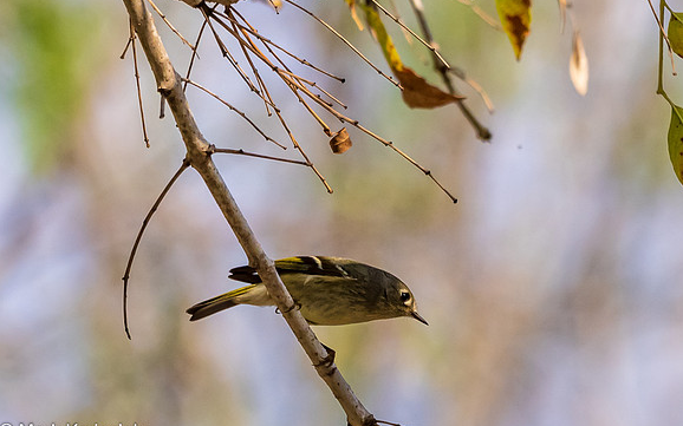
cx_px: 180
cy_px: 227
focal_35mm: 1101
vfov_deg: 1.2
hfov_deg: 1.9
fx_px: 20490
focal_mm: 320
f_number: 7.1
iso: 720
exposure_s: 1/2500
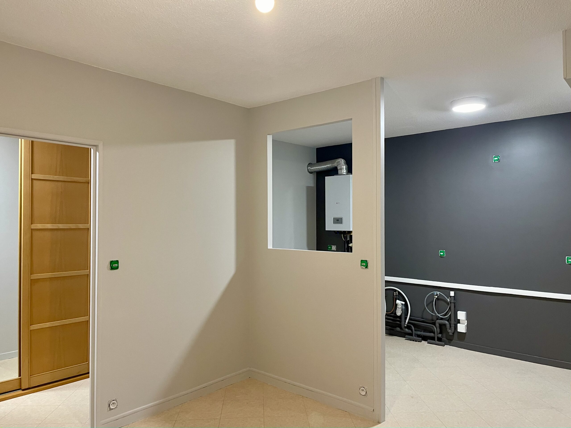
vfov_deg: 53.1
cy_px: 214
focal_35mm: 26
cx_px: 286
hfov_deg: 67.3
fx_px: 429
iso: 160
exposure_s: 1/50
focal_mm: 4.2
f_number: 1.6
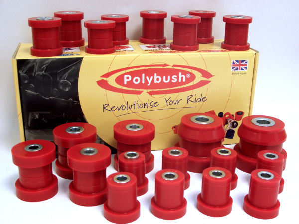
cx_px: 150
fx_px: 371
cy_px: 112
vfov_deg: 33.6
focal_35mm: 43
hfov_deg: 43.9
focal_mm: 9.2
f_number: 3
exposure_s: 1/20
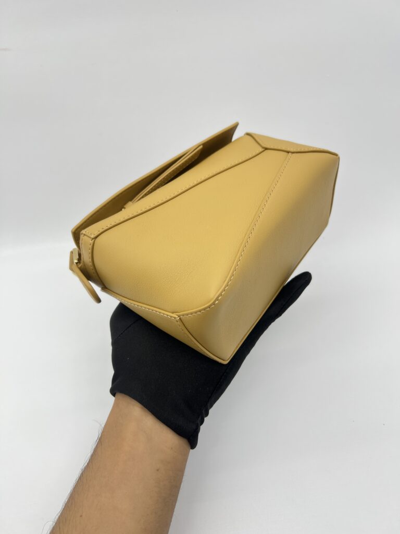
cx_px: 200
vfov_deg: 67.3
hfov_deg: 53.1
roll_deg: +4.4
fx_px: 401
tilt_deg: -42.5
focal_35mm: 26
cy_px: 267
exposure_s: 1/100
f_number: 1.5
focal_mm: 5.7
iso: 32
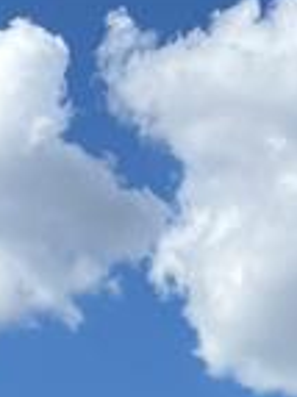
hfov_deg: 10.5
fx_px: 1604
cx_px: 19
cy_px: 1049
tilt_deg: -3.2
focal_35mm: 140
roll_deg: -1.3
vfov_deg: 11.1
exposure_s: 1/3876
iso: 50
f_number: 1.6
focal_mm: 5.1
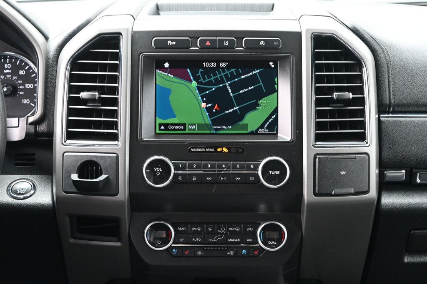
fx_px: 800
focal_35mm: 68
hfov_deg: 29.9
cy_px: 142
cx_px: 214
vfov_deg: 20.1
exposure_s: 1/80
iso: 3200
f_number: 6
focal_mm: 45
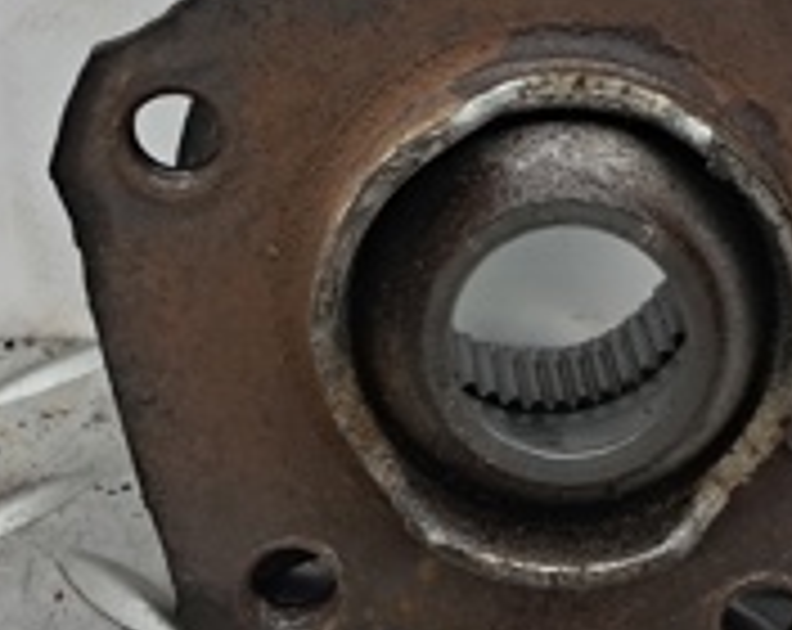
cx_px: 382
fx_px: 2245
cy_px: 7
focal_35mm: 96
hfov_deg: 20.0
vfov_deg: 15.7
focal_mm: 4
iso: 125
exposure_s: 1/50
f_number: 1.8
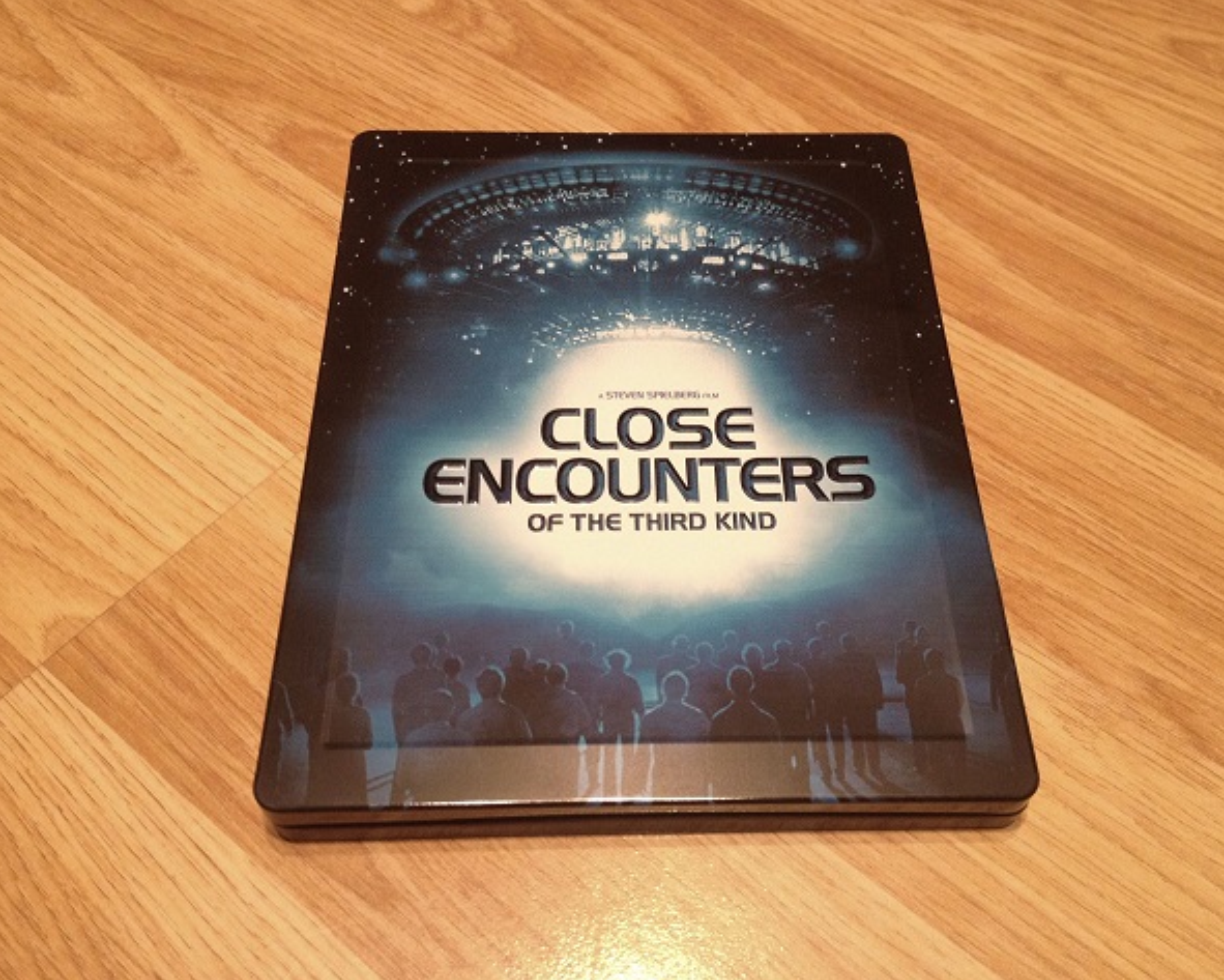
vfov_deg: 40.1
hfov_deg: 49.0
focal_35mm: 37
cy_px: 485
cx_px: 648
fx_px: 1341
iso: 160
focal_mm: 4.28
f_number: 2.4
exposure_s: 1/20
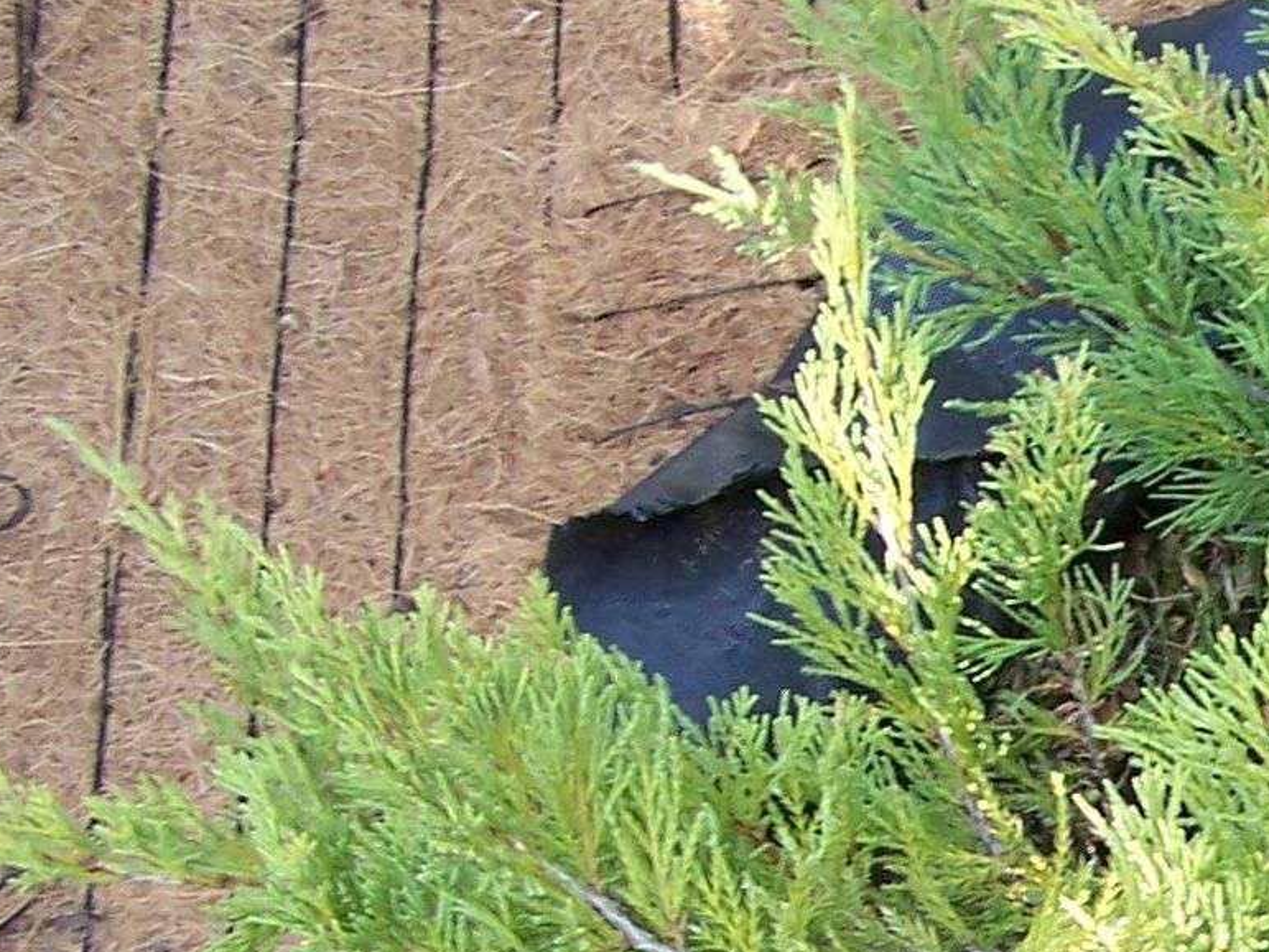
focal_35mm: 127
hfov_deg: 14.5
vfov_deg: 11.4
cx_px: 1883
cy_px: 1156
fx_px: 4655
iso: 80
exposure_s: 1/100
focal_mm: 6.3
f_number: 2.8
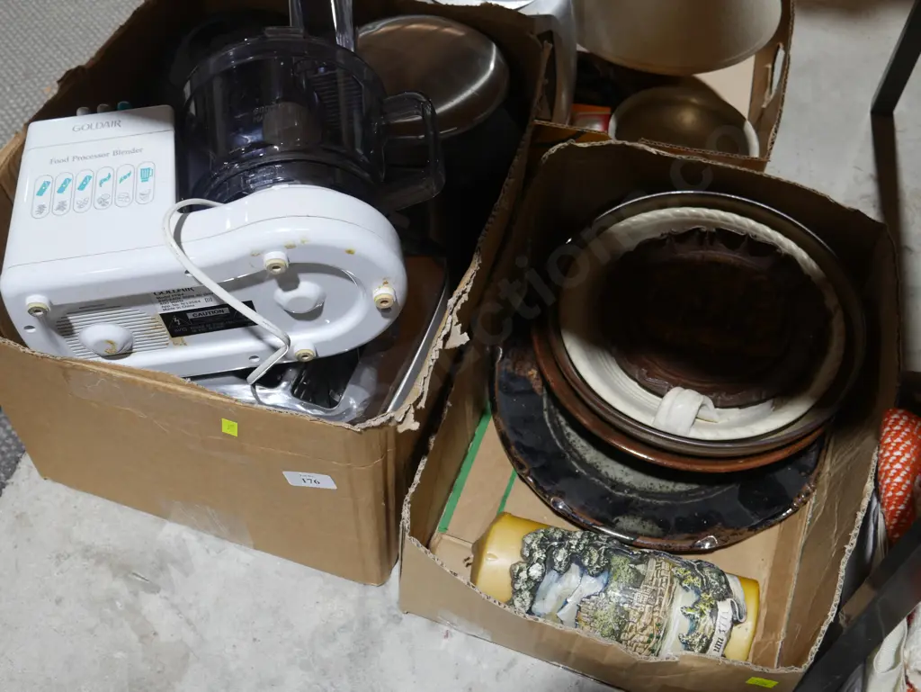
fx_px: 1065
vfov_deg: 36.0
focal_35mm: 40
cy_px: 346
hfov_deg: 46.8
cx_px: 460
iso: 500
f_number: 4.5
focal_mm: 20
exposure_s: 1/60
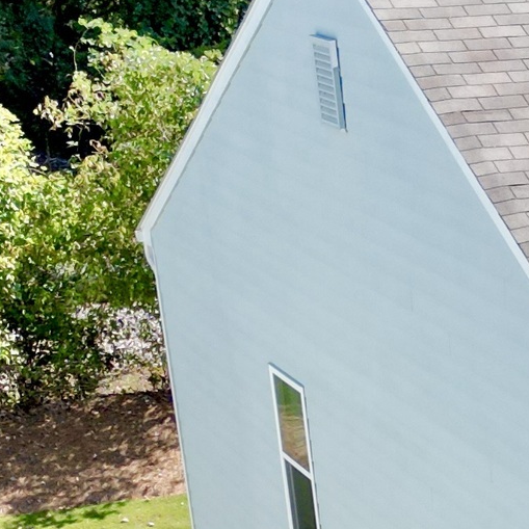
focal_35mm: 128
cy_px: 738
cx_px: 859
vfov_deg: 13.0
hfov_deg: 12.7
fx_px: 2213
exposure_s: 1/1500
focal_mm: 6.72
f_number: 1.7
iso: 100
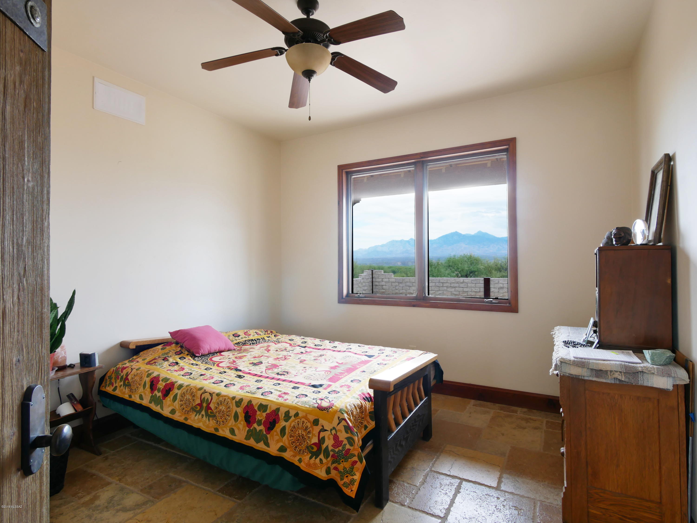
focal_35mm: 18
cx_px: 348
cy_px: 262
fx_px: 363
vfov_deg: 71.6
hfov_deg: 87.7
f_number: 6.3
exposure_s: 1/3.2
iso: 200
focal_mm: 9
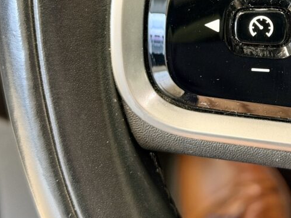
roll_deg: -0.6
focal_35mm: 100
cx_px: 290
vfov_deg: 14.6
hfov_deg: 19.1
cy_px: 14
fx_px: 841
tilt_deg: -30.8
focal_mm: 6.76
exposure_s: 1/33
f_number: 1.78
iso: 320
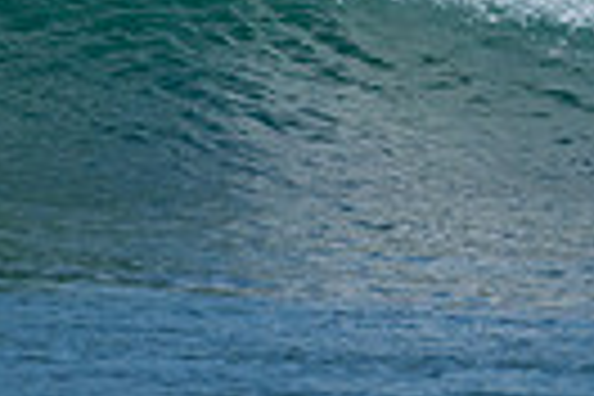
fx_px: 44431
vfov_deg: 0.5
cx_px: 927
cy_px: -185
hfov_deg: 0.8
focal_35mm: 2693
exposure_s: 1/2000
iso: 320
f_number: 5.6
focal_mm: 500
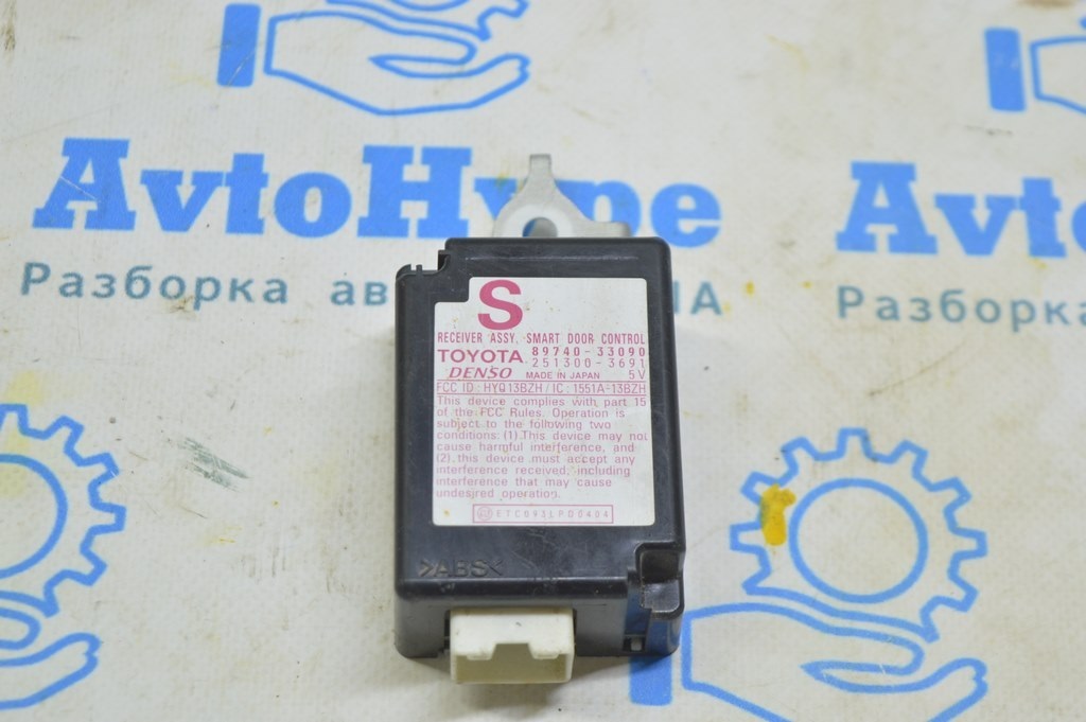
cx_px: 543
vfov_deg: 16.5
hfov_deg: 24.6
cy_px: 361
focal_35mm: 82
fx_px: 2487
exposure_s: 1/20
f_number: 5.6
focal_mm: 55
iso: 400
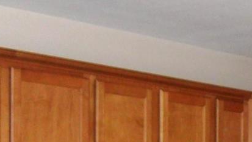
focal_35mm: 156
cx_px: 313
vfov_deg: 7.4
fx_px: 1043
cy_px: 317
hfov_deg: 13.4
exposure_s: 1/45
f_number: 2.8
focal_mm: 6.3
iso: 160
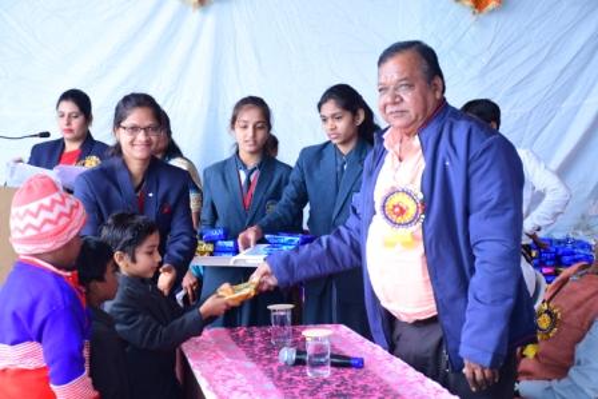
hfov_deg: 28.1
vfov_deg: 18.9
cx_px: 299
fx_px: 1196
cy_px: 200
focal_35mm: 72
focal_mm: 48
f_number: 4.5
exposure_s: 1/60
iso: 500
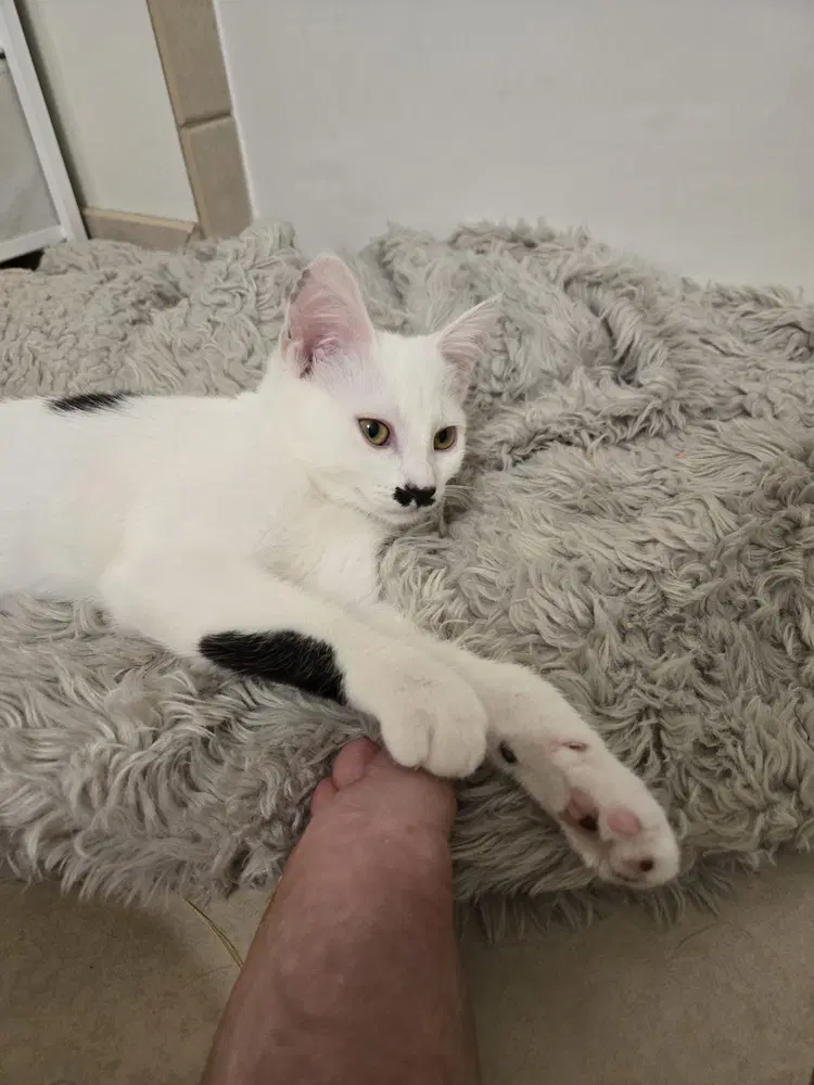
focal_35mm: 23
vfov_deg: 73.9
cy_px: 542
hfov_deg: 58.9
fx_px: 721
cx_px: 407
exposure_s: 1/120
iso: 500
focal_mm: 5.4
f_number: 1.8
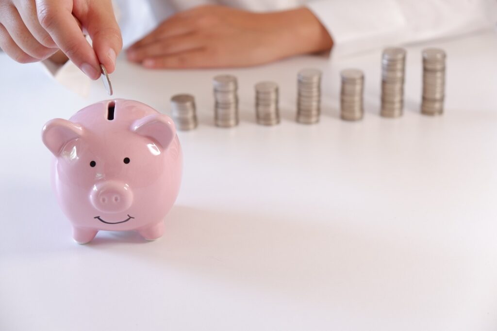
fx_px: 870
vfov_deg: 21.6
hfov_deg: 31.9
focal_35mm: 63
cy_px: 166
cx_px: 248
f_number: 4
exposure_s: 1/60
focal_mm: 42.5
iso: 800
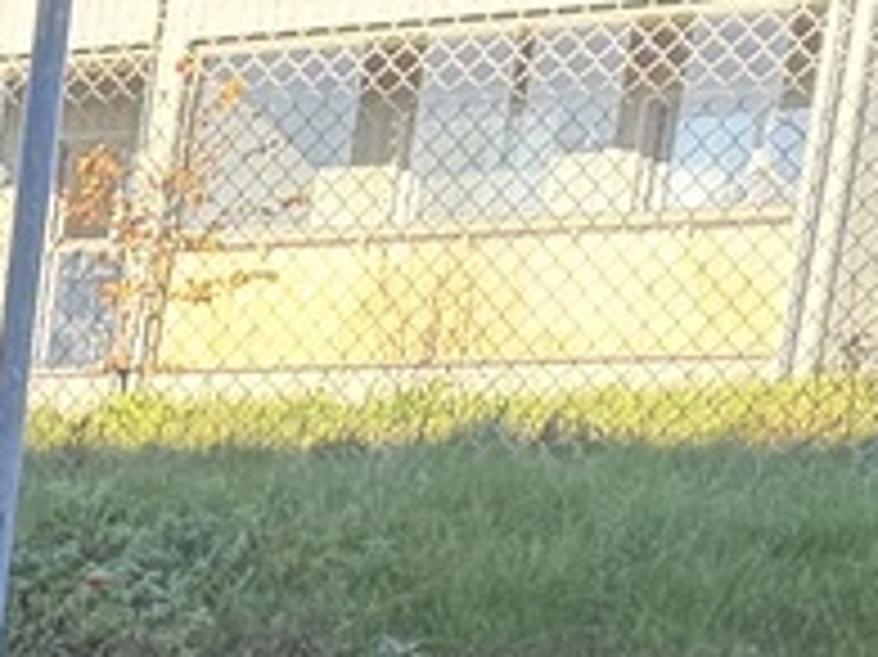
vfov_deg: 7.3
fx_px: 4487
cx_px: -1567
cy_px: 2092
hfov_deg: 9.3
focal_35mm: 177
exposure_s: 1/194
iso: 64
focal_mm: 6.76
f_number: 1.78
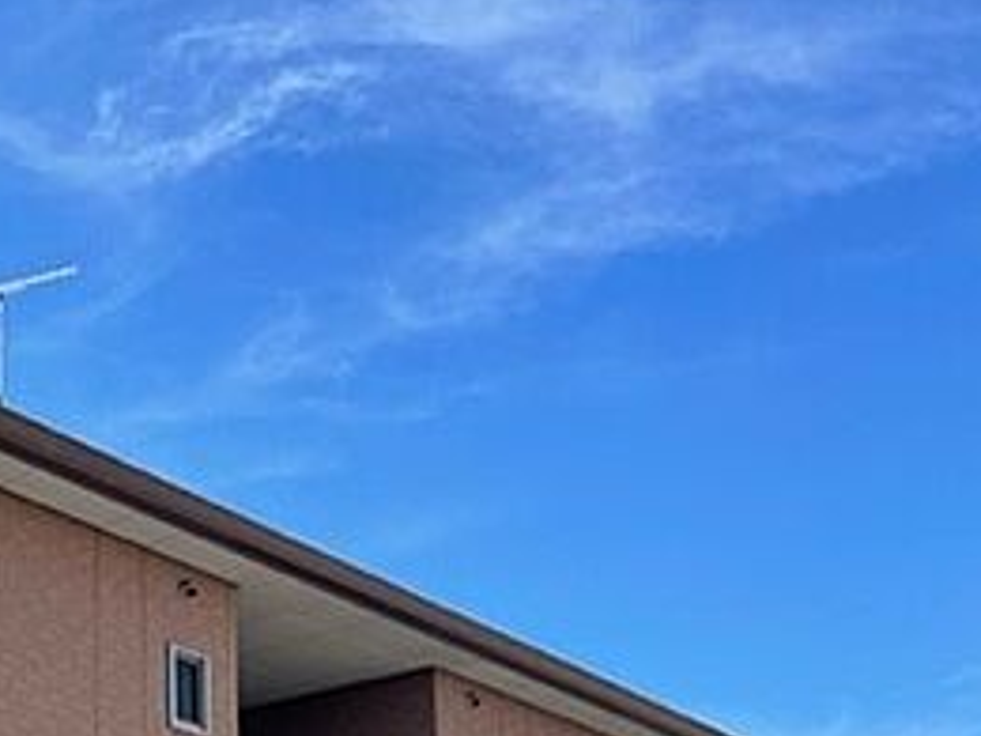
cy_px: 804
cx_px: -109
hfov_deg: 29.0
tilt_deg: +12.8
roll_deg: -0.7
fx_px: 1700
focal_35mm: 60
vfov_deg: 23.0
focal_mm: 4.2
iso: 32
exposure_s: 1/1949
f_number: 1.6
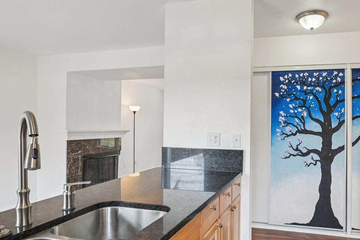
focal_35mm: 23
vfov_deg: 55.7
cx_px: 239
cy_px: 129
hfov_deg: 74.6
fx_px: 227
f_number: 8
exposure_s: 1/30
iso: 400
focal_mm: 11
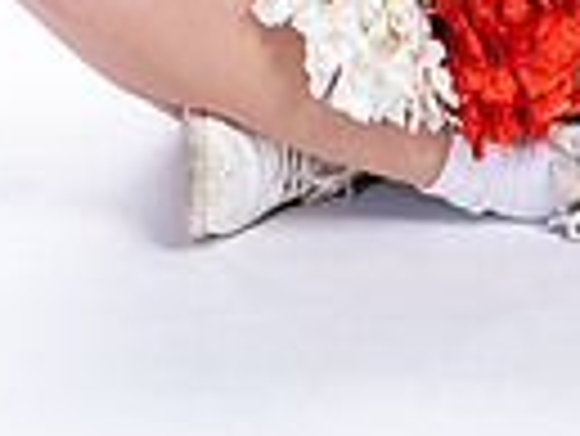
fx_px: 3539
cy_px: -508
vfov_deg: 6.8
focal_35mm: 211
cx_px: 396
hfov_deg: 9.4
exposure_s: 1/250
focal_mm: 63
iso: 400
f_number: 5.6
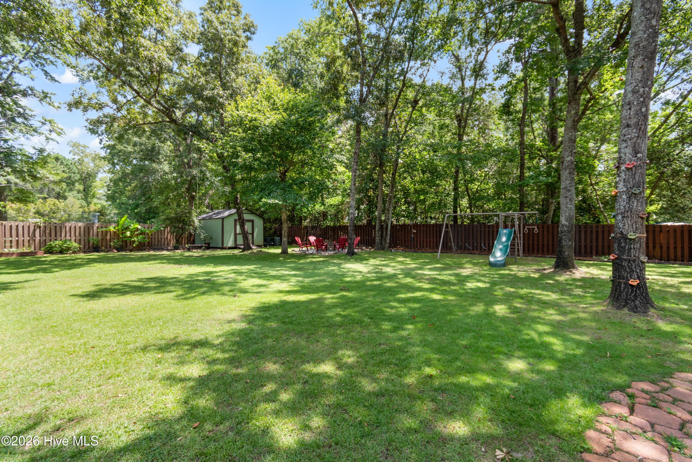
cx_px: 346
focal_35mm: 15
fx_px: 288
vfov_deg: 77.3
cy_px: 231
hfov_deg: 100.4
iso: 100
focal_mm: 10
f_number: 5.6
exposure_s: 1/125
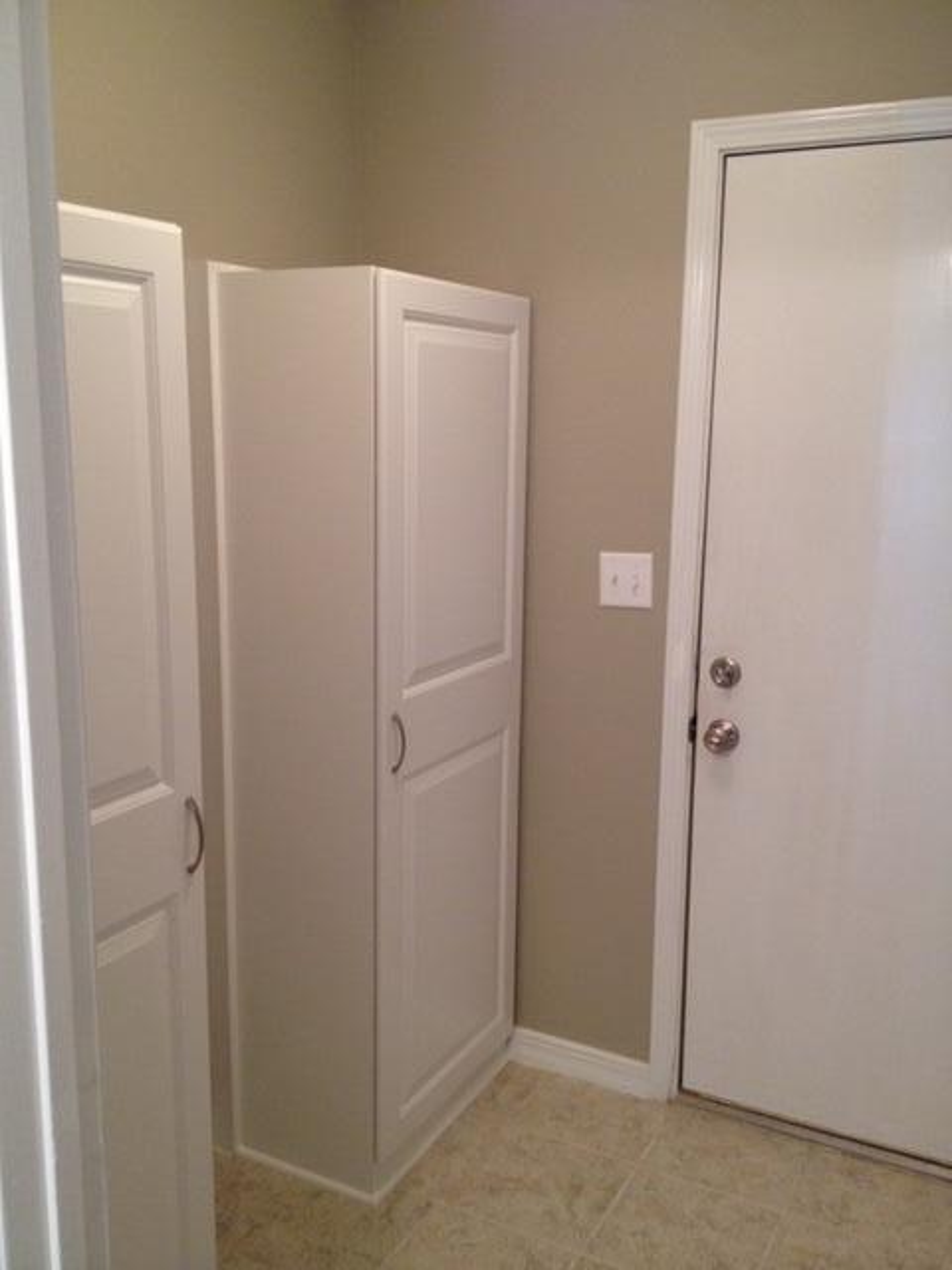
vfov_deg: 52.6
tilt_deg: -11.5
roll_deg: -0.8
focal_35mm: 35
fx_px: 1283
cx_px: 476
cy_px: 635
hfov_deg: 40.7
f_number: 2.4
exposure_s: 1/20
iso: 160
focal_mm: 4.28
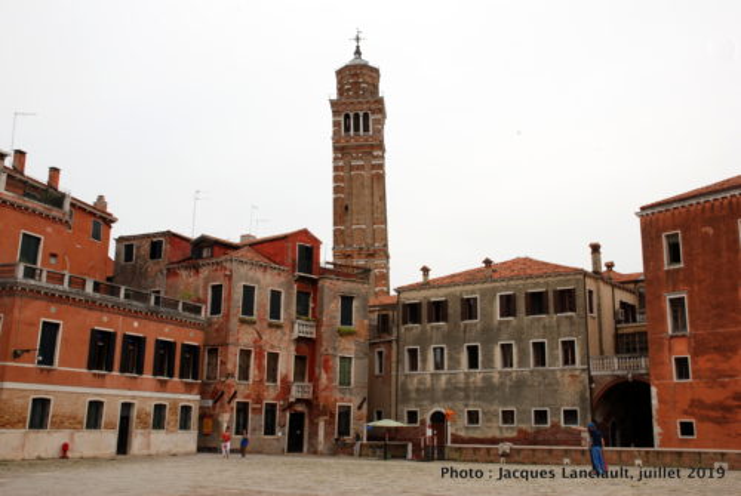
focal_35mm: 36
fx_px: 742
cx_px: 370
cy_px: 248
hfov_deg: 53.1
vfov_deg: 37.0
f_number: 22
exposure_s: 1/40
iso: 100
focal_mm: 24
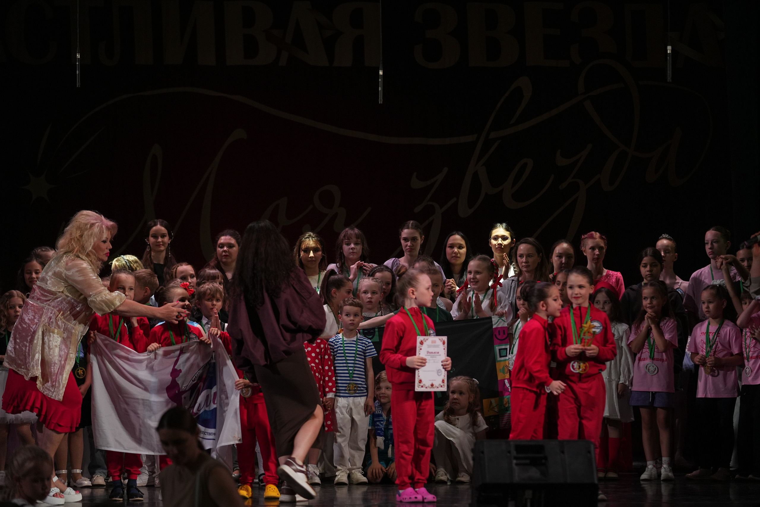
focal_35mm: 120
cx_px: 380
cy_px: 254
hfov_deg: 17.1
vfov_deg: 11.4
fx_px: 2533
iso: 1250
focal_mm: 120
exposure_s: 1/250
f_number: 2.8
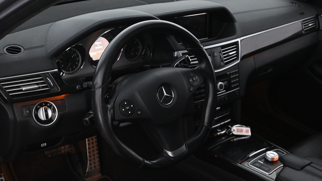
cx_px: 161
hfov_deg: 45.5
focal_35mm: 45
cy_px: 91
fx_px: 384
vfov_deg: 26.5
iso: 4000
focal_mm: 28
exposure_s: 1/50
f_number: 4.5
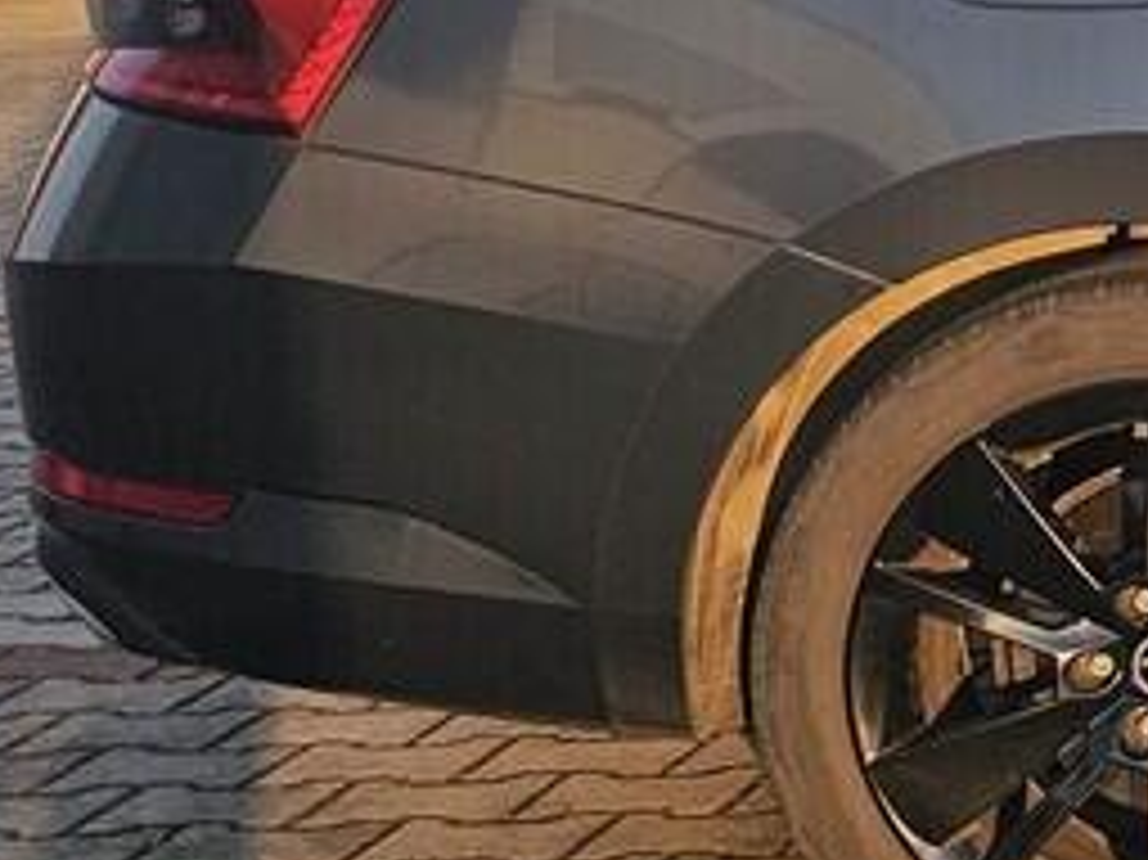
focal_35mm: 130
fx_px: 4309
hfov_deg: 12.1
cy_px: -27
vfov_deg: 11.3
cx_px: 2751
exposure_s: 1/372
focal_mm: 6.3
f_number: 1.7
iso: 20
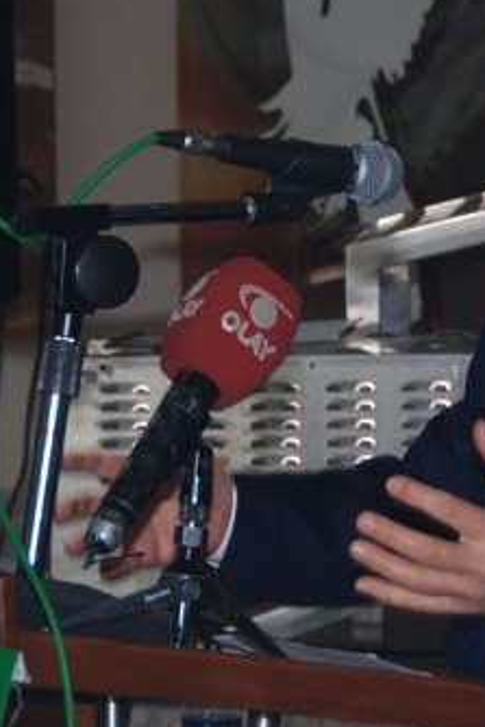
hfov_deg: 4.8
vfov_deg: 7.1
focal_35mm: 288
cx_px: 341
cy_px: 222
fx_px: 5814
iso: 200
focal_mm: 80
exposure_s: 1/60
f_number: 5.3
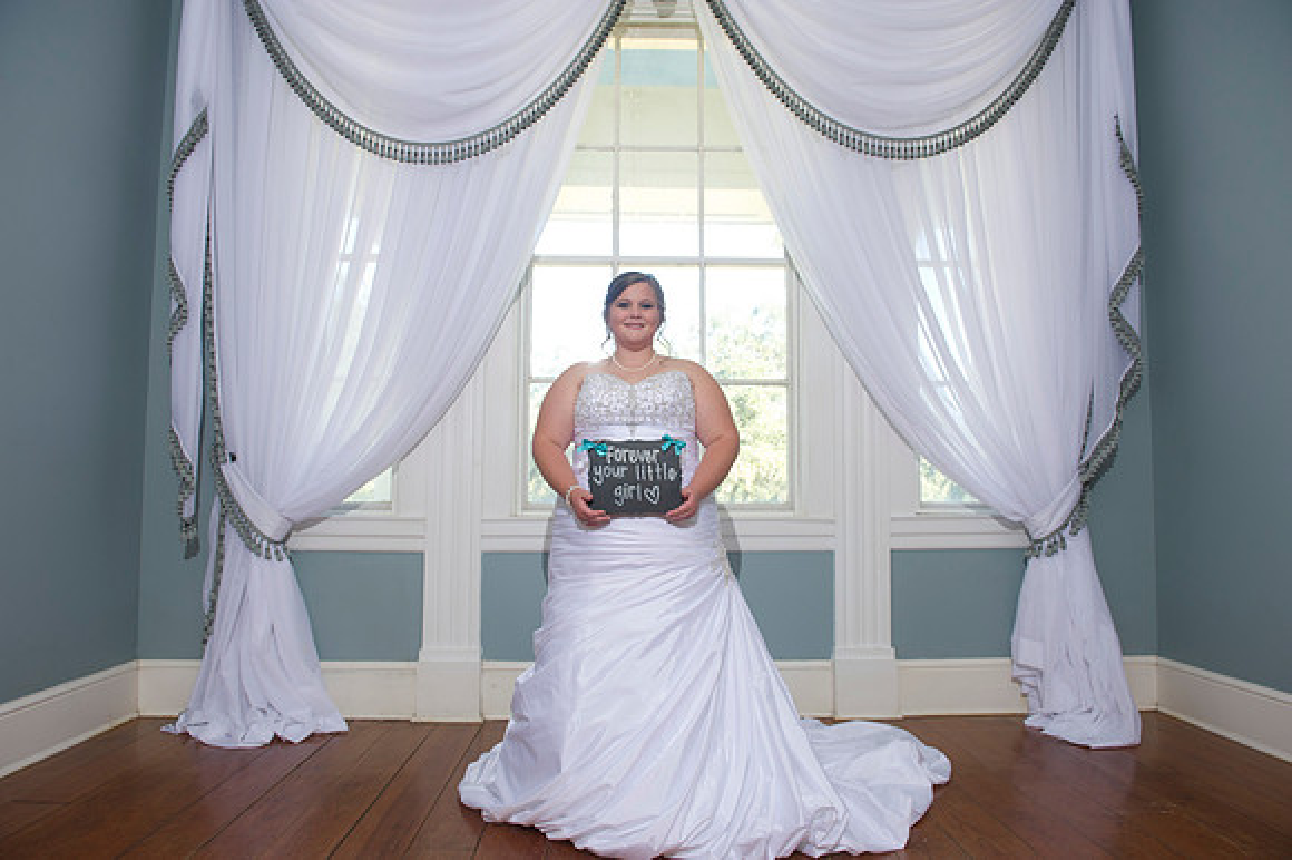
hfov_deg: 73.8
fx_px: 861
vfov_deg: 53.1
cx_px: 646
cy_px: 430
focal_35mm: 24
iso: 640
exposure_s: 1/100
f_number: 5.6
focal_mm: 24
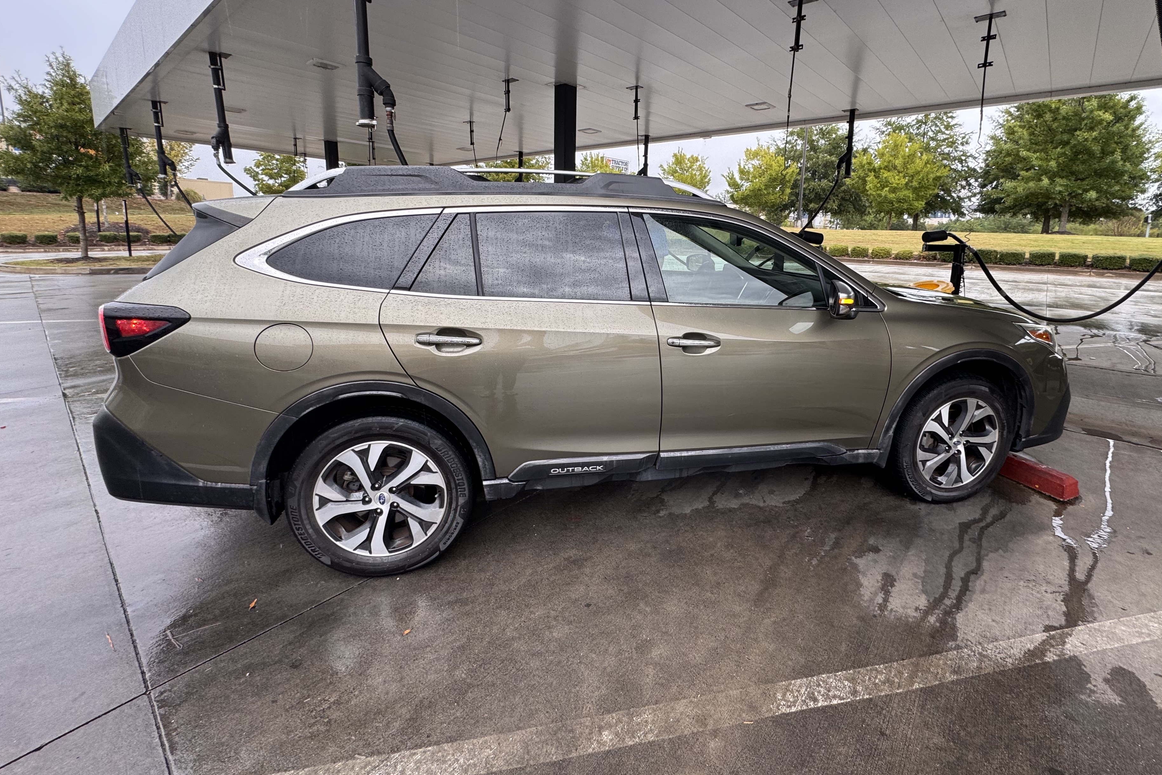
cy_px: 322
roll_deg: -2.3
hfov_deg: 96.5
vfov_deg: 73.2
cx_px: 634
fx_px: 516
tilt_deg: -10.0
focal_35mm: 16
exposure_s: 1/99
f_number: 2.2
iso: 50
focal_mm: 2.22
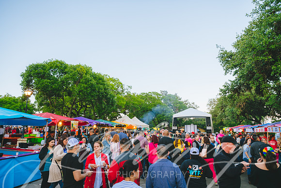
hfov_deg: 73.7
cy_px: 94
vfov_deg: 53.2
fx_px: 187
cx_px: 140
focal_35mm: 24
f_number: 3.5
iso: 64
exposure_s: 1/160
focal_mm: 24
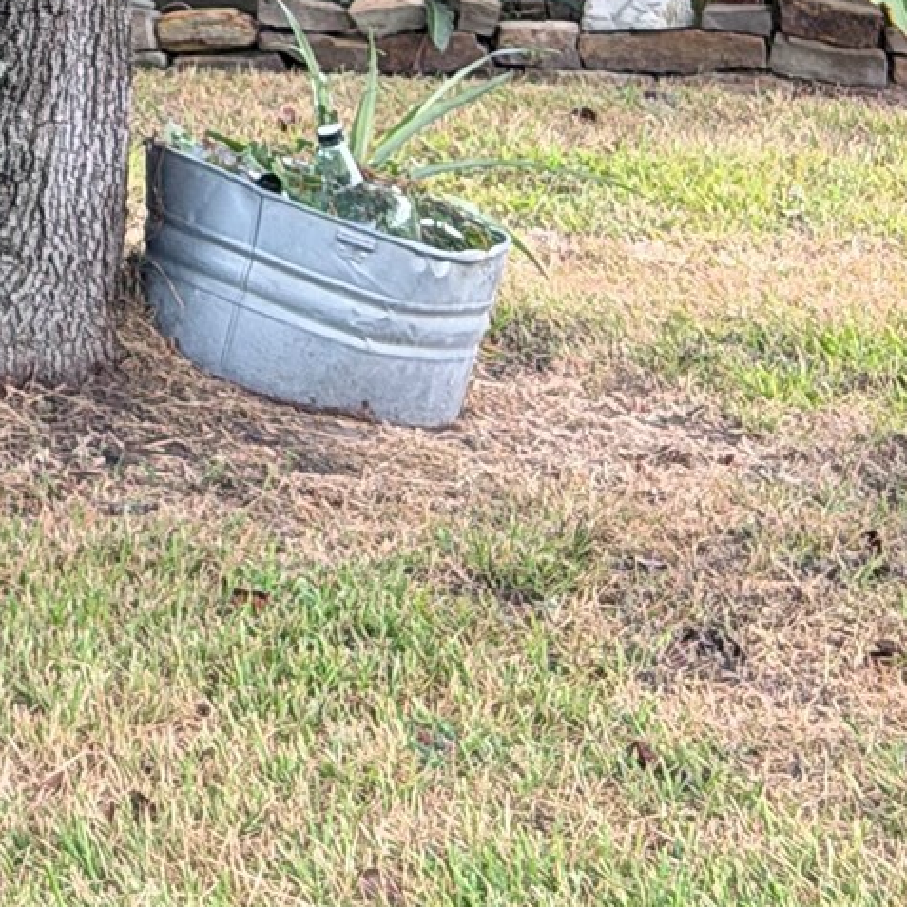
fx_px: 5395
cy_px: -1002
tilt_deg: +6.4
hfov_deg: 9.4
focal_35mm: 182
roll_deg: -0.7
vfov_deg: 9.0
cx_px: -439
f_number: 1.78
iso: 80
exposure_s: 1/306
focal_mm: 6.76
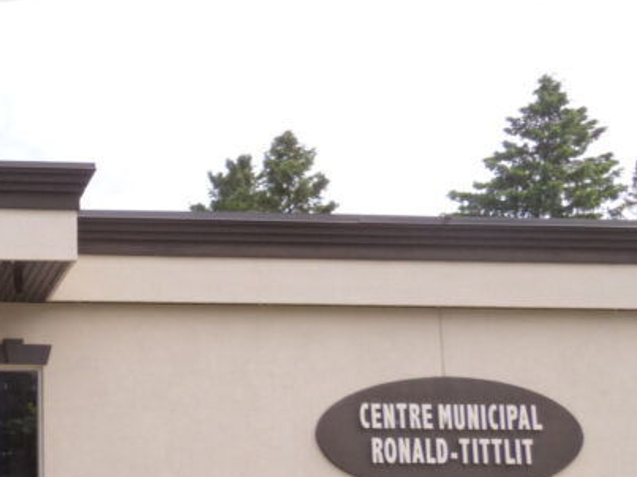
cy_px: 333
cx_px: -149
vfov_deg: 15.7
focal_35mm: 94
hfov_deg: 19.5
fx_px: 1729
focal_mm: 6.5
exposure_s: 1/1300
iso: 200
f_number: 3.1
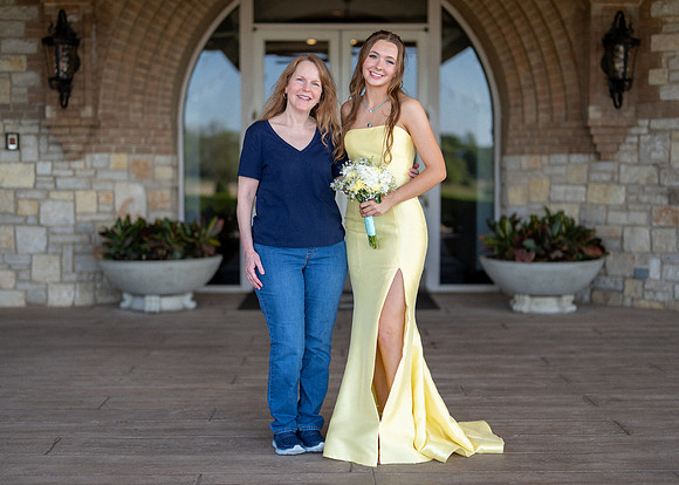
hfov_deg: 34.8
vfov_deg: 25.2
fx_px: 1083
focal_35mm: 56
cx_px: 341
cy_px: 243
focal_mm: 50
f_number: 1.2
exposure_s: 1/1600
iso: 160
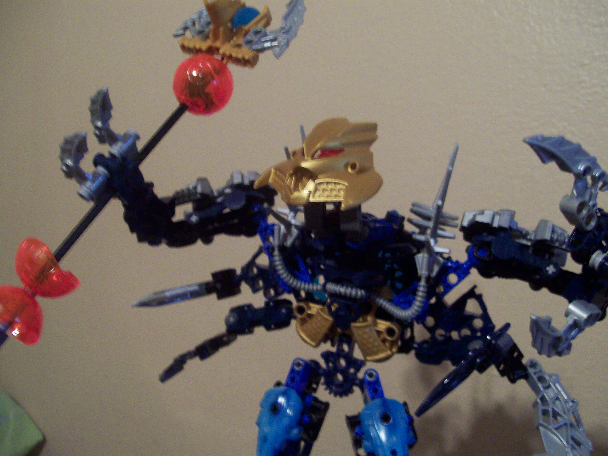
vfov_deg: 39.7
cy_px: 228
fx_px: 632
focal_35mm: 36
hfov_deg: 51.4
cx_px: 304
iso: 160
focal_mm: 6
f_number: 2.7
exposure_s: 1/8
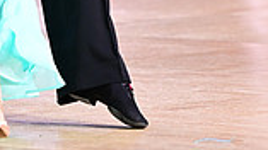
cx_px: 14
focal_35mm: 582
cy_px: -186
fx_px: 4132
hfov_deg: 3.7
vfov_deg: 2.1
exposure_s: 1/320
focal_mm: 150
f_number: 2.8
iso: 1600
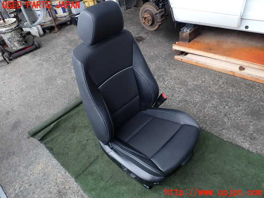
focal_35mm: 25
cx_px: 132
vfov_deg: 54.9
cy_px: 99
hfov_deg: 69.4
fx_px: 191
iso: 100
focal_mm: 4.5
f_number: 2.8
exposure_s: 1/80
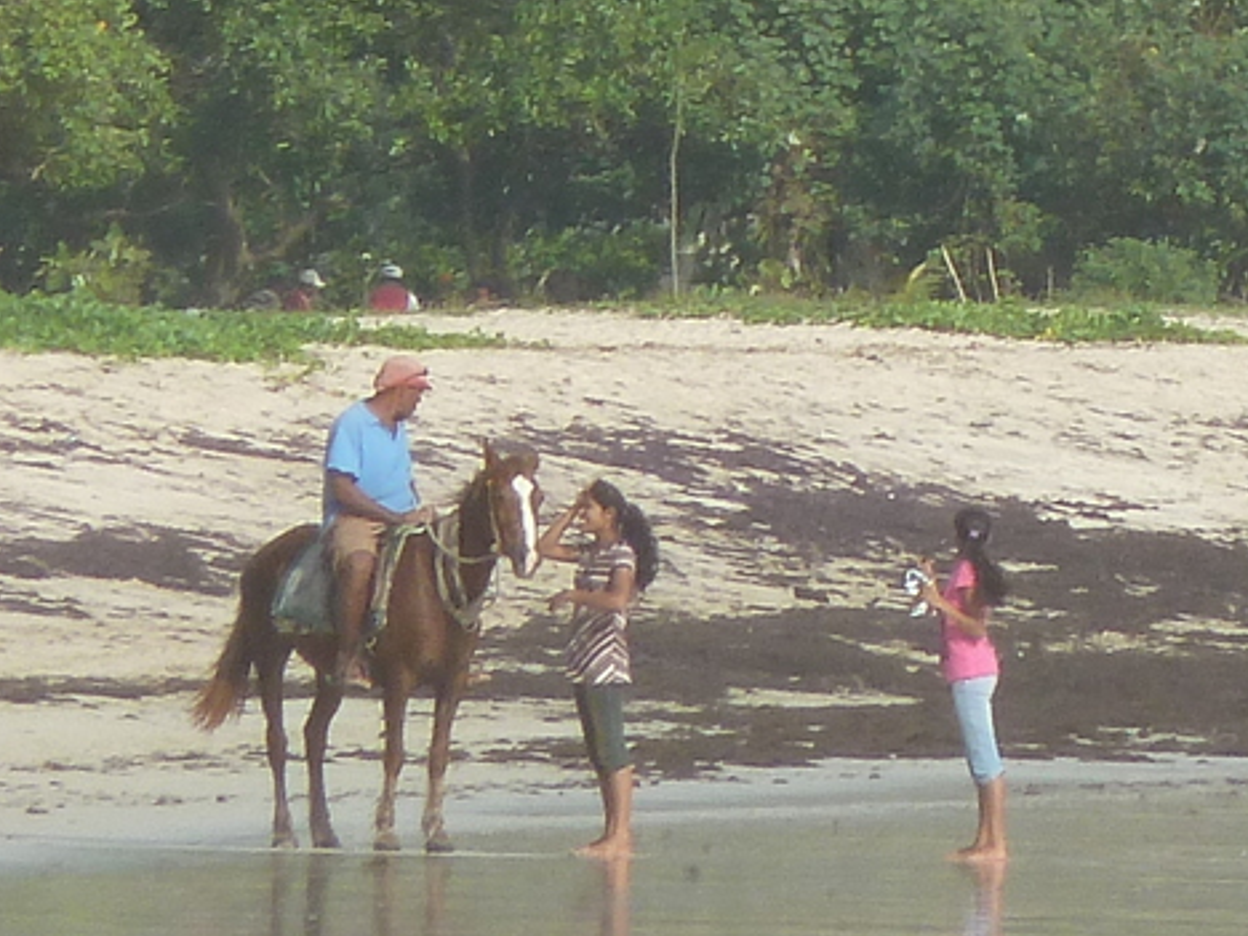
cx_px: 1797
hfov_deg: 1.5
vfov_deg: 1.1
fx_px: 49212
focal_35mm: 1365
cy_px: -389
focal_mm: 49.2
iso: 80
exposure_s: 1/400
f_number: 4.9
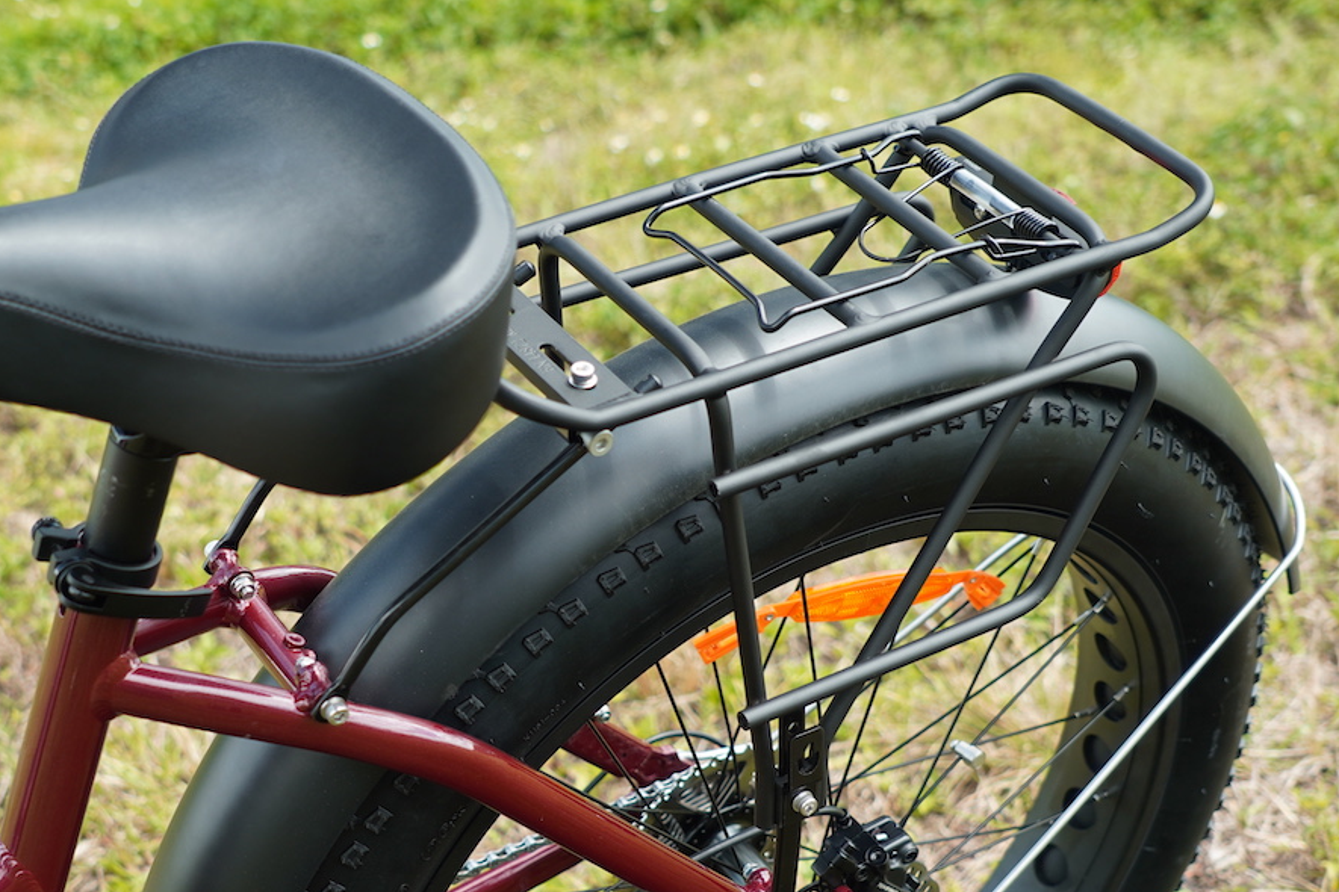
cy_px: 570
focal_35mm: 62
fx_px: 2297
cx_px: 505
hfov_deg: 32.4
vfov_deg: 21.9
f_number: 2.8
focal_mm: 27
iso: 100
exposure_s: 1/100
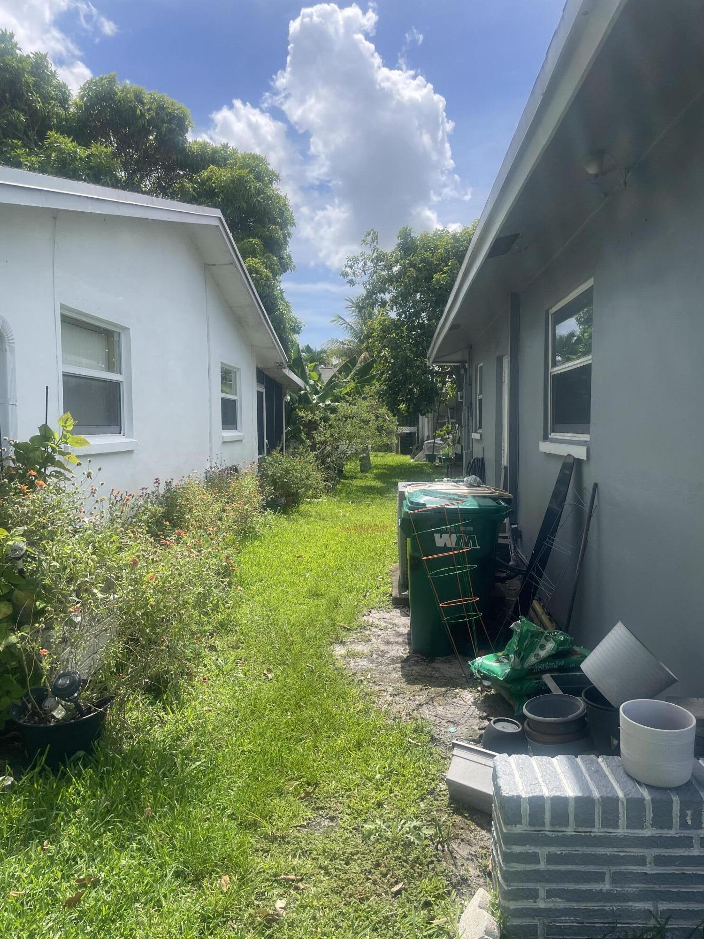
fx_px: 705
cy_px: 470
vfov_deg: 67.3
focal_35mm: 26
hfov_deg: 53.1
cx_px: 352
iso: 32
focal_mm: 4.2
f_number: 1.6
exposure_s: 1/2882
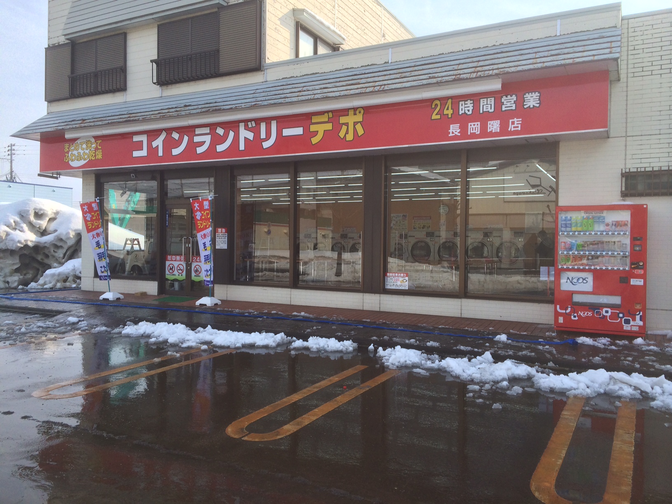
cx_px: 336
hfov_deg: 60.0
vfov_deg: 46.8
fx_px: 582
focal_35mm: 30
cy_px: 252
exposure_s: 1/1466
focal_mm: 4.12
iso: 32
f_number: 2.2
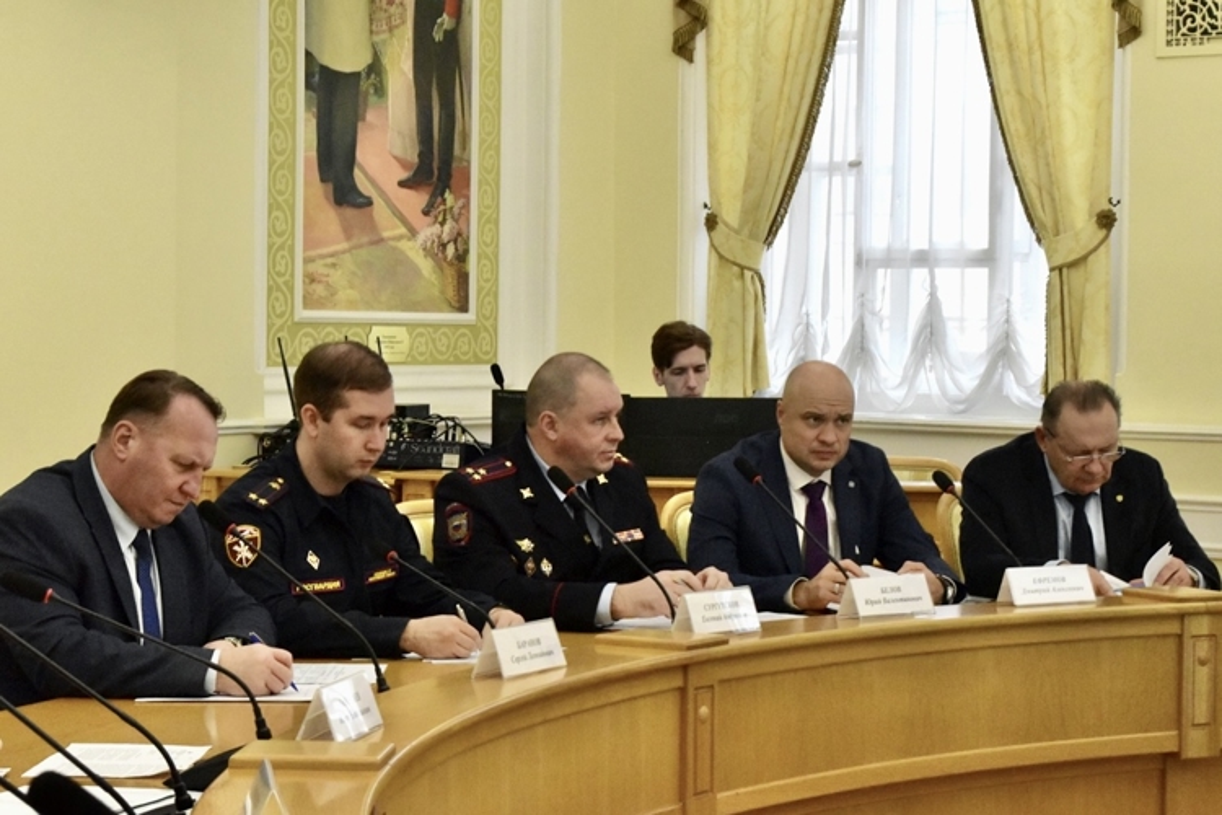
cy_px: 408
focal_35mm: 75
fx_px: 2546
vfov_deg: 18.2
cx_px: 611
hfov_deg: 27.0
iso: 5000
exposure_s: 1/200
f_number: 7.1
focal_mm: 50
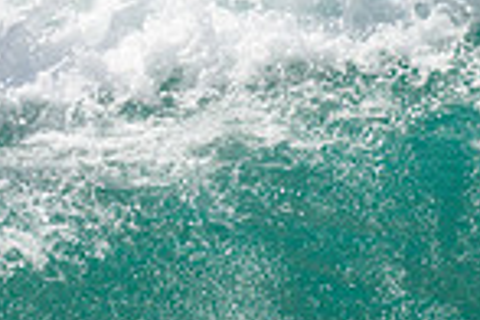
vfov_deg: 0.5
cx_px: -173
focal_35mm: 2600
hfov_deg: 0.8
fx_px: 34664
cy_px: -132
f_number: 11
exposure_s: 1/2000
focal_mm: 660
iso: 560
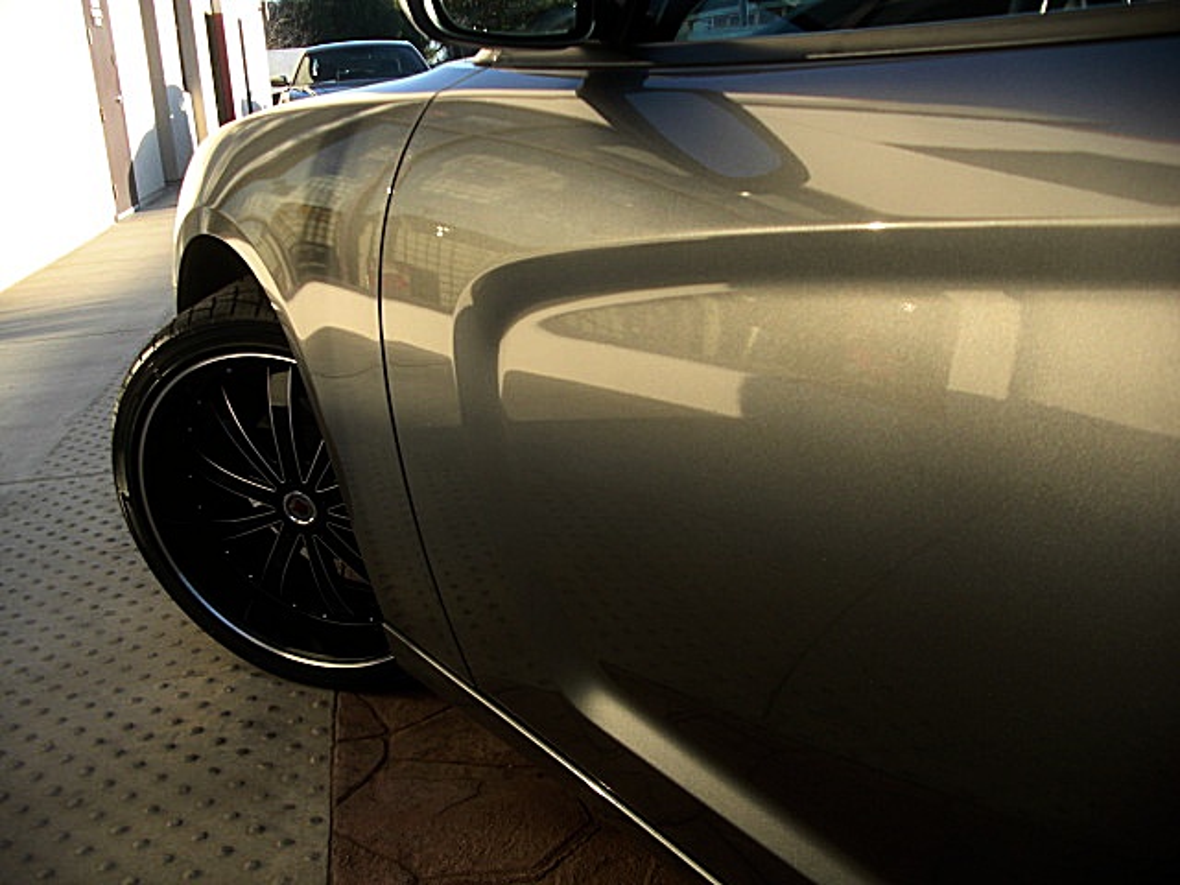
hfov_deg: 51.4
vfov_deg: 39.7
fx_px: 1227
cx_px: 590
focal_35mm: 36
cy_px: 442
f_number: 2.8
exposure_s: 1/200
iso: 50
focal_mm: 6.3
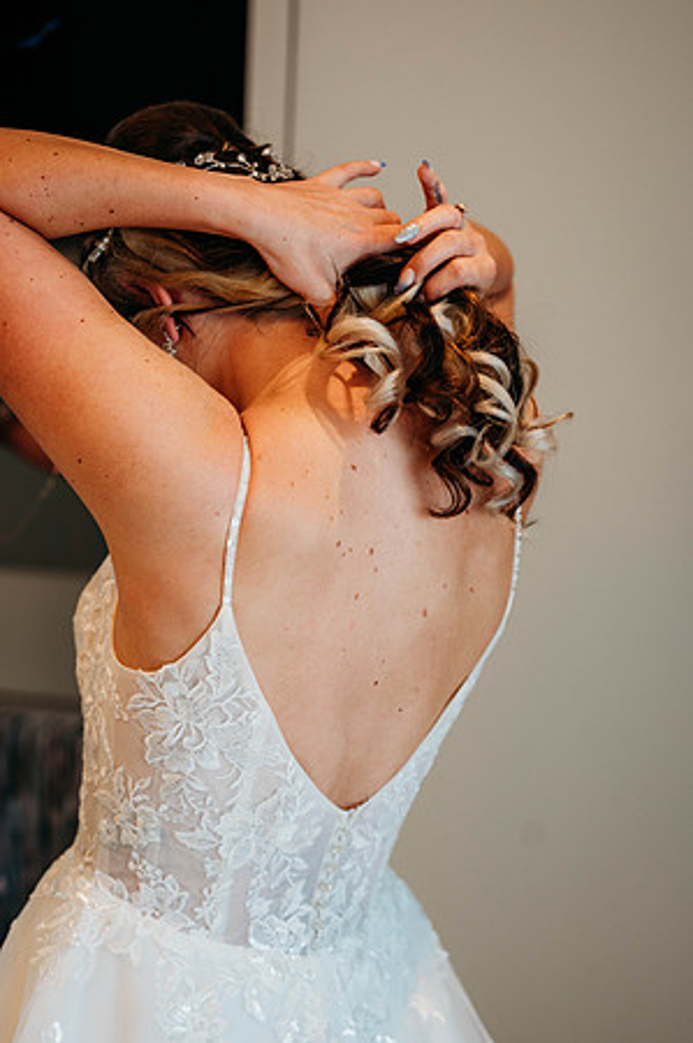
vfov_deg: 23.9
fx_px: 2460
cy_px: 522
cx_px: 346
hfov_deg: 16.0
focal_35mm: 85
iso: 640
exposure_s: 1/200
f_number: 3.2
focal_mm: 85
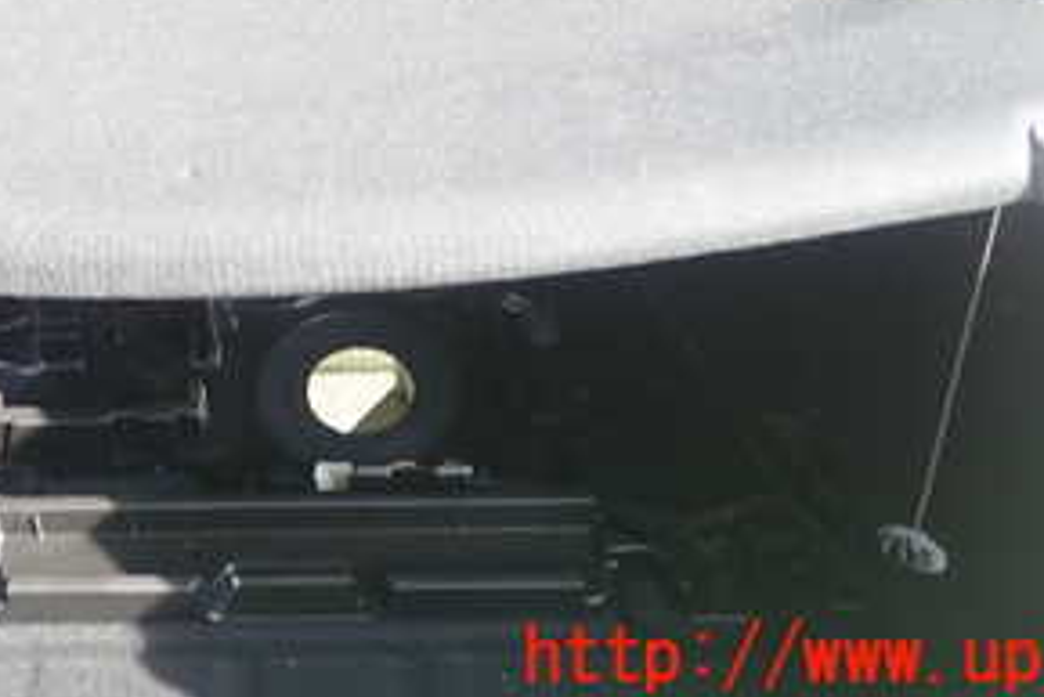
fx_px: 1567
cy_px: -108
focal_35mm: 54
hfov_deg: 36.0
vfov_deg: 23.3
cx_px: 256
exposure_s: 1/40
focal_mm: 4.5
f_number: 2
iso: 200
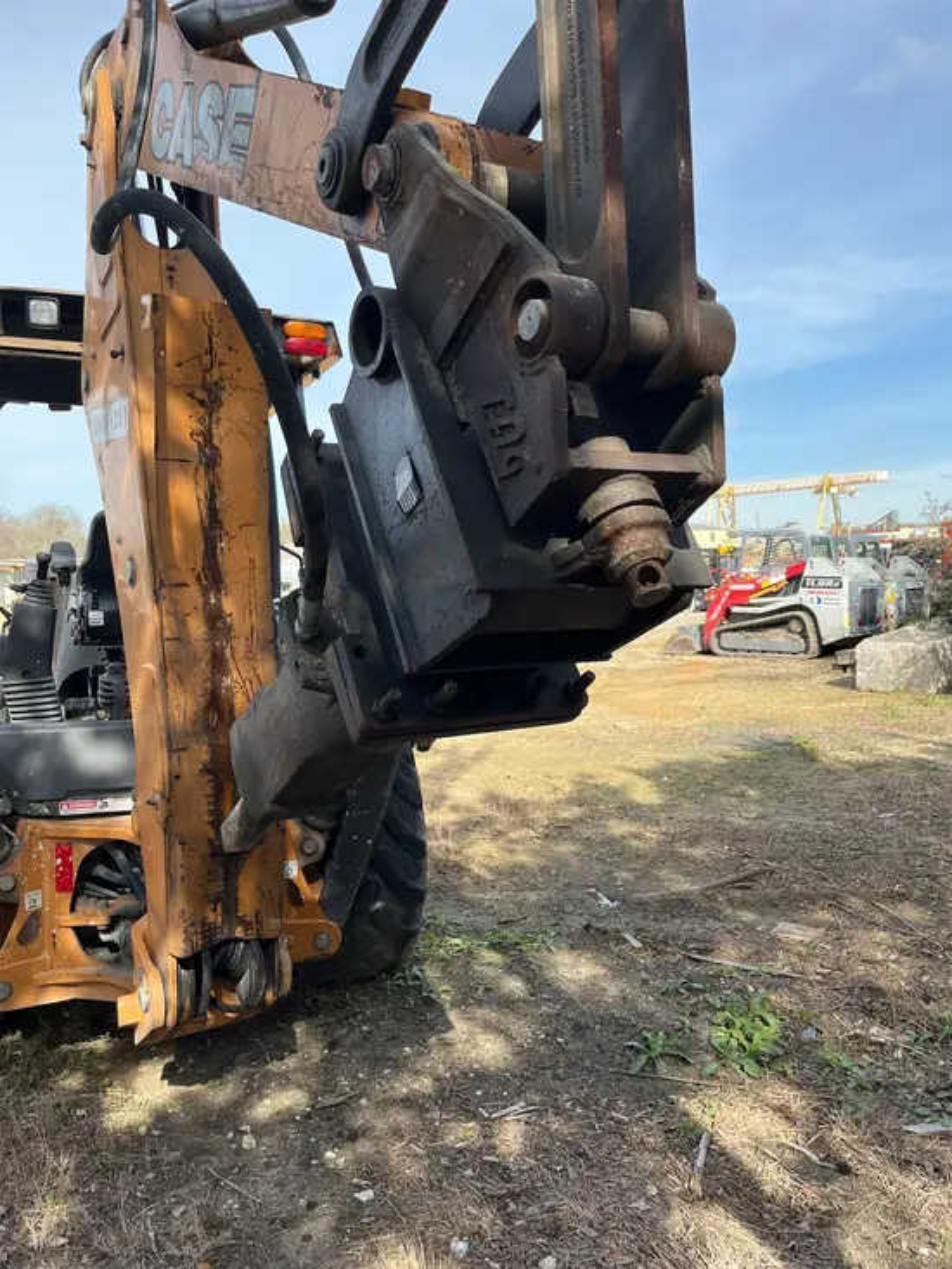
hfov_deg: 53.1
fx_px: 953
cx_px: 476
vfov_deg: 67.3
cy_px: 634
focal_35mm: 26
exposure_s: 1/1325
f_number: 1.6
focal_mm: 5.1
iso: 50
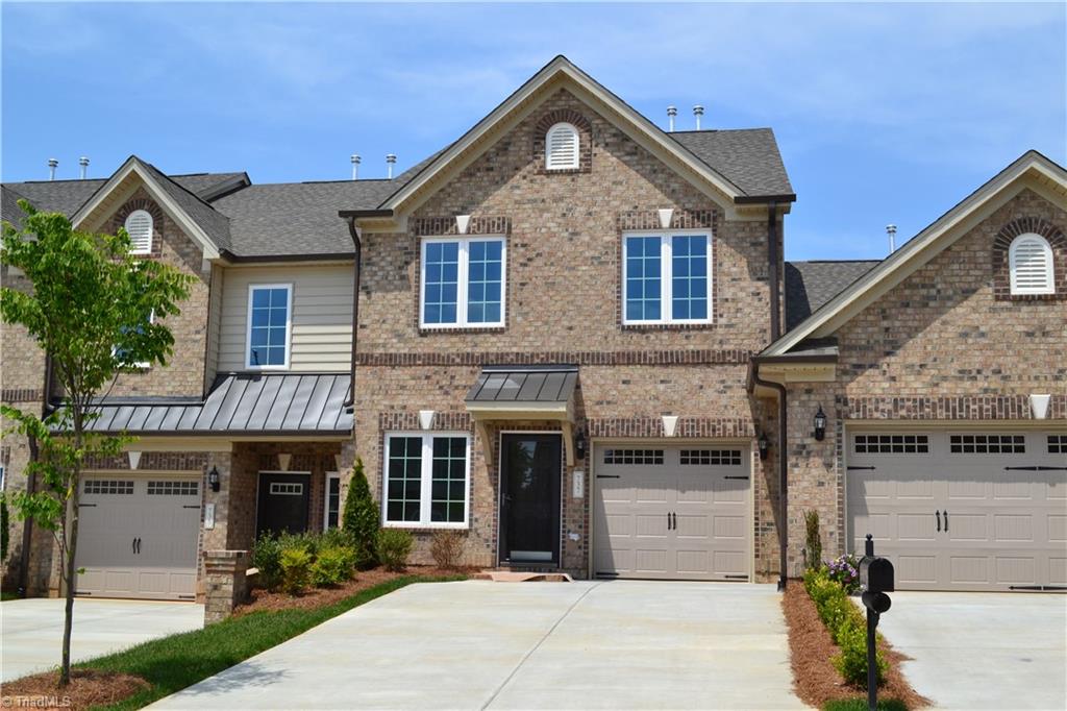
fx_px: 1155
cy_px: 356
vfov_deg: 34.2
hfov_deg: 49.6
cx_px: 534
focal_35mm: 39
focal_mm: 26
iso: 400
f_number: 11
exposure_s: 1/500
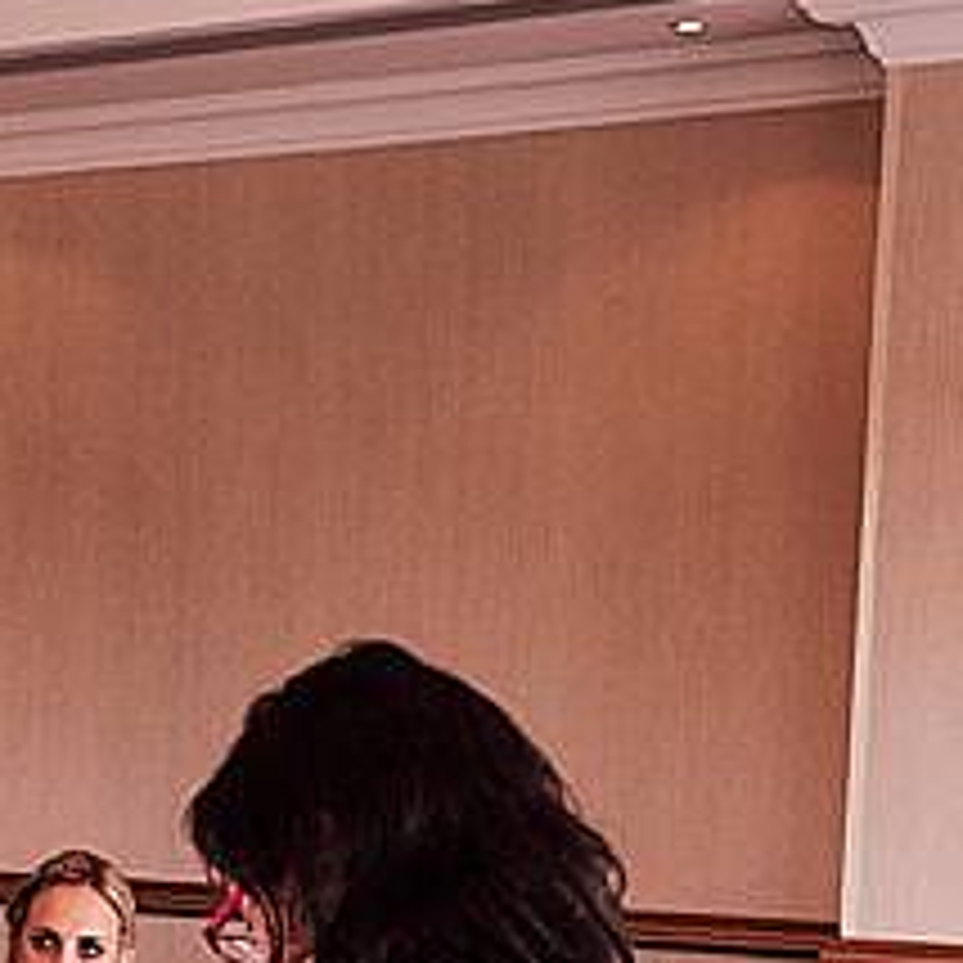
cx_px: -675
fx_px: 4375
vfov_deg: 12.2
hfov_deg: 11.8
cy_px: 1274
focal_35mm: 139
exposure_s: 1/320
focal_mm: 23
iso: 1250
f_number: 3.2
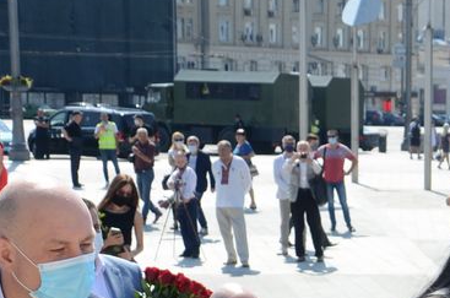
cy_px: 453
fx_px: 1572
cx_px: 581
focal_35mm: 126
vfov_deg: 10.4
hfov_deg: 15.5
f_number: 7.1
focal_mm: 22
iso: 200
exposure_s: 1/640
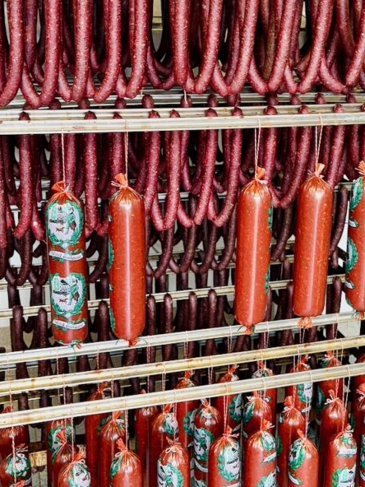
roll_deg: -1.3
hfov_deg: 32.2
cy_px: 164
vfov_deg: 41.5
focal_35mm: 45
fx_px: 633
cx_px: 202
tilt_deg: -11.7
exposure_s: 1/50
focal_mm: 5.96
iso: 320
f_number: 1.6
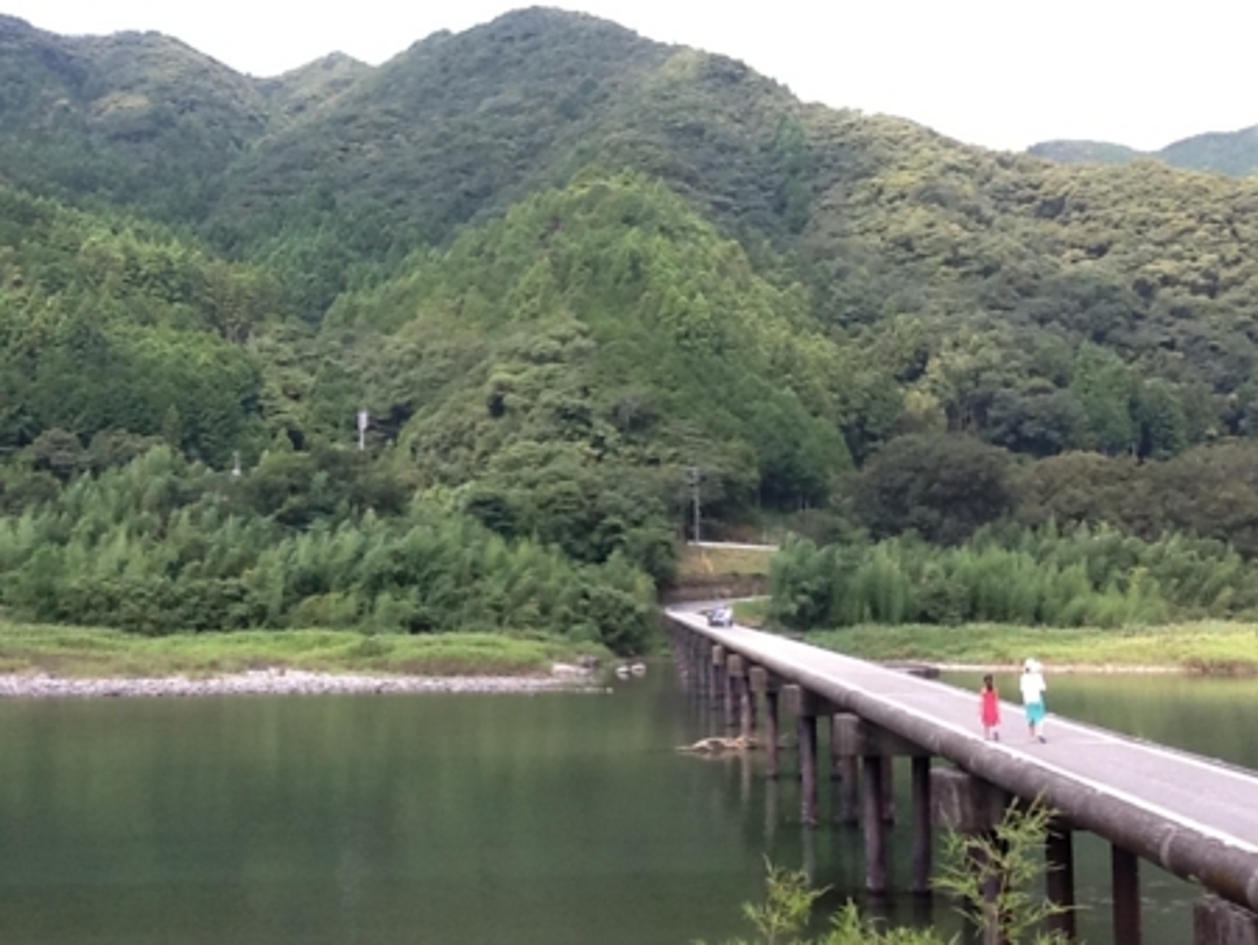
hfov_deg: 42.9
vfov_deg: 32.9
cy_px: 472
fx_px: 1600
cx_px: 629
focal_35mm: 44
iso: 40
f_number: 2.4
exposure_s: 1/366
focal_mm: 2.03
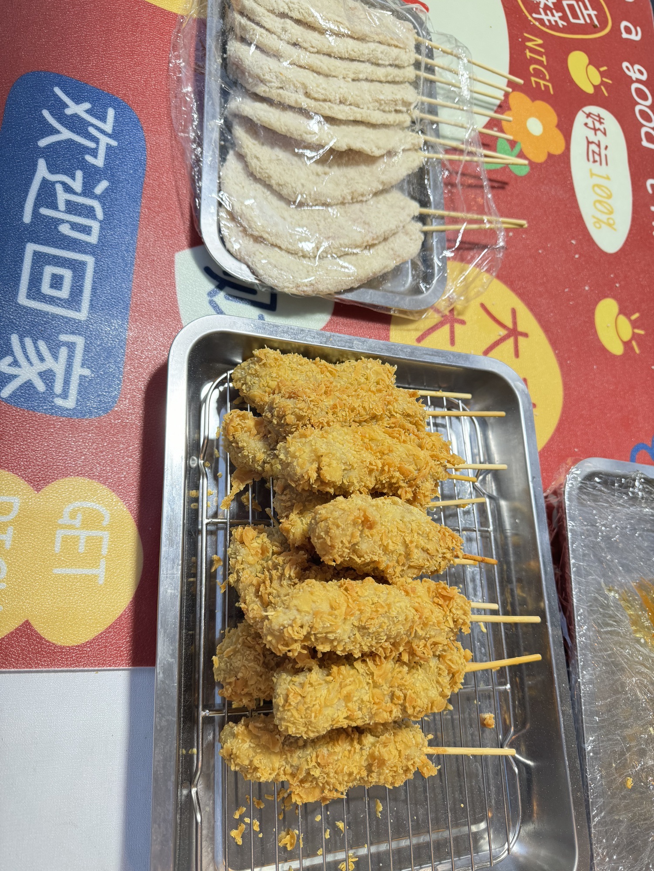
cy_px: 436
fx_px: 604
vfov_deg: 71.6
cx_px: 327
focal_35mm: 24
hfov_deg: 56.9
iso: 80
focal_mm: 6.86
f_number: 1.78
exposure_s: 1/100
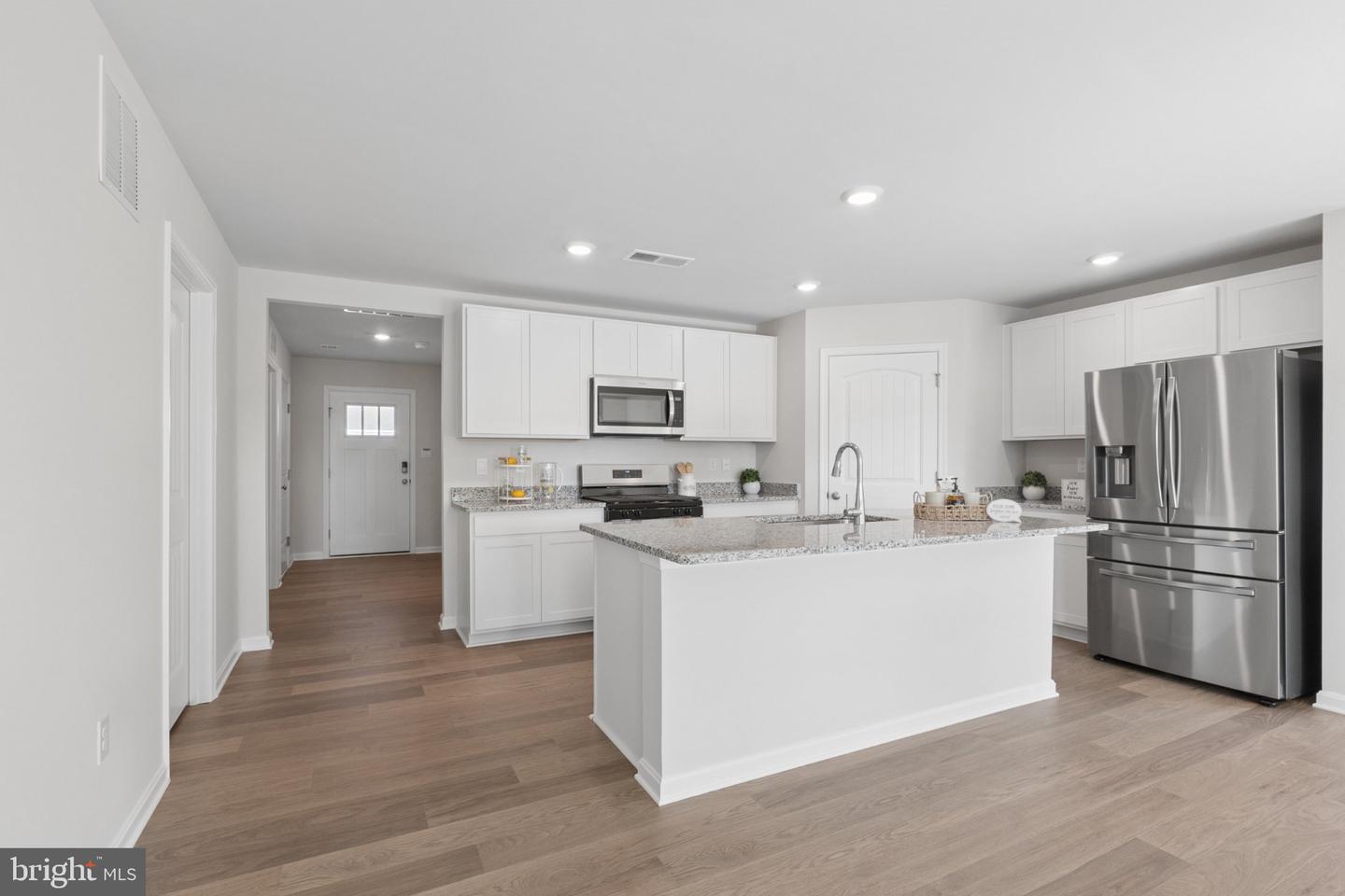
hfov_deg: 95.0
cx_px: 672
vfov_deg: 72.1
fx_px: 616
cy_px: 448
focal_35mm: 16
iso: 400
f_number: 8
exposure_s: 1/40
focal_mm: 11
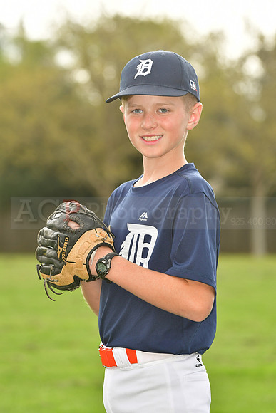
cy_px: 206
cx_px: 138
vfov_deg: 9.8
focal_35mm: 210
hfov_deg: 6.5
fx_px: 2413
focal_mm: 140
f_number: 5
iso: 200
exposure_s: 1/500
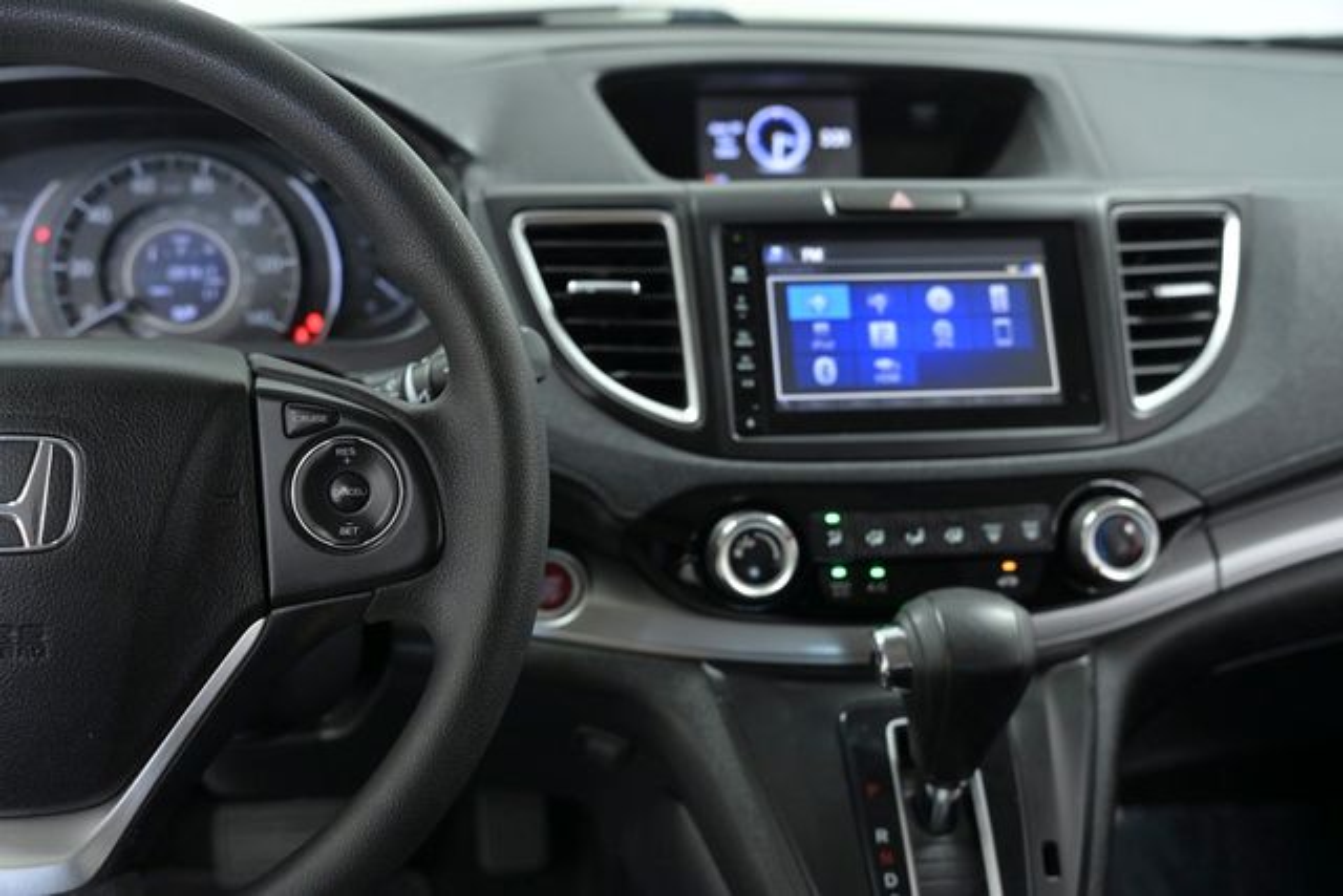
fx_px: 1381
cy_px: 448
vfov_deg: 36.0
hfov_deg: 51.9
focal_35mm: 37
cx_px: 672
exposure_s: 1/250
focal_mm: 37
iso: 2000
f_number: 4
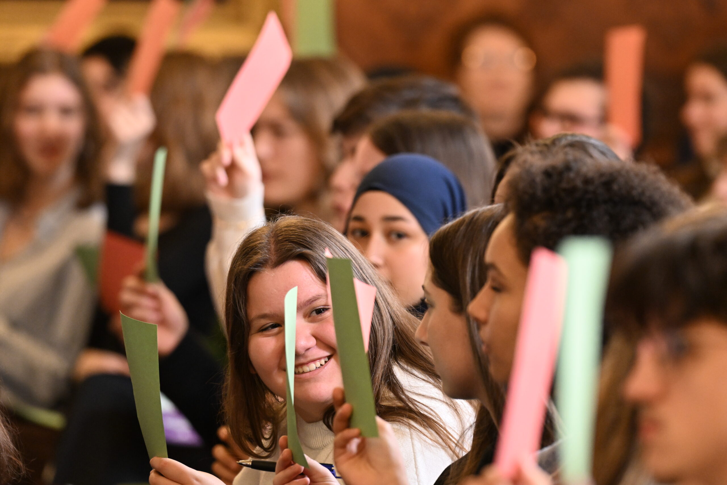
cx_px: 364
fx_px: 7472
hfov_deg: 5.6
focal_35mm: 370
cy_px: 242
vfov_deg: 3.7
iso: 5000
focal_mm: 370
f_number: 6
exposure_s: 1/160
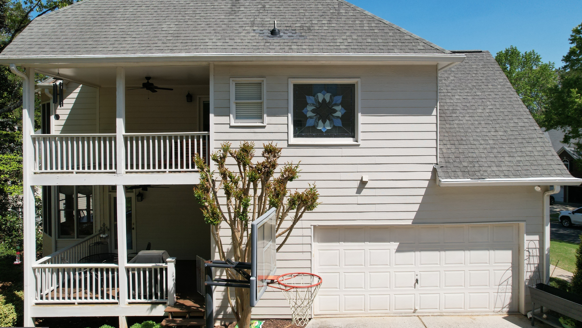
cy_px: 145
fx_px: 370
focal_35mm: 24
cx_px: 292
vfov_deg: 47.6
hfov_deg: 76.3
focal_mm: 8.38
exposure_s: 1/320
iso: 140
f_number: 2.8
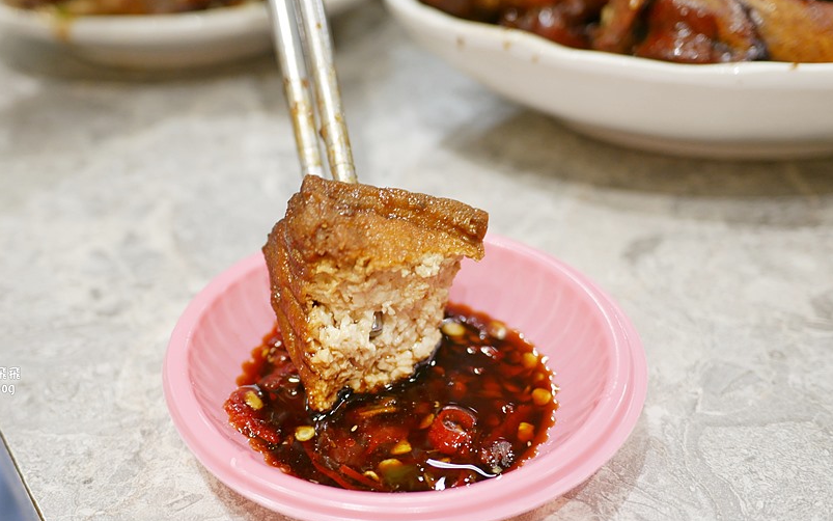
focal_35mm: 37
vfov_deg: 34.3
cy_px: 308
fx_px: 840
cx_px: 366
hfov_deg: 52.6
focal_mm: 14
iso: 250
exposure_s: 1/60
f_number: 2.5
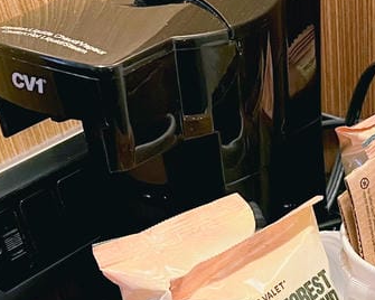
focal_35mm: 91
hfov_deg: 20.6
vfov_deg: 16.4
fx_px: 1010
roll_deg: +1.8
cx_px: 335
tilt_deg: -35.9
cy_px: 326
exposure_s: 1/60
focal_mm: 5.7
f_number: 1.5
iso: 500
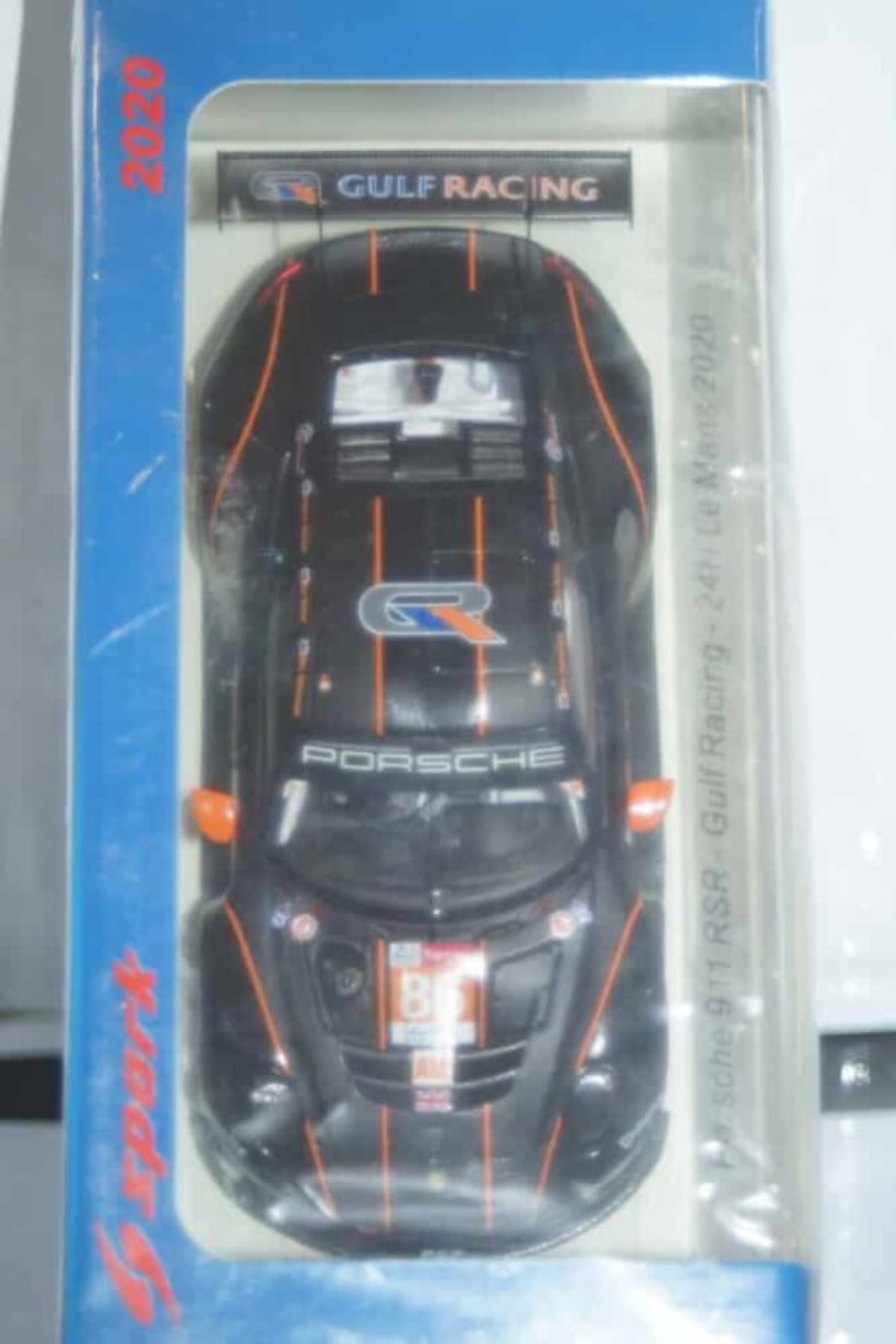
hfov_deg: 13.0
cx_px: 448
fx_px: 3920
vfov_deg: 19.5
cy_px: 672
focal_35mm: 105
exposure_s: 1/80
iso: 500
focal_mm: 70
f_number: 5.6
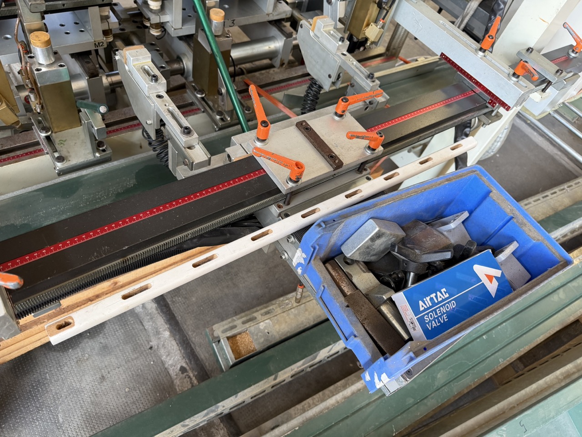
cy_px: 218
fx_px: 404
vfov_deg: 56.8
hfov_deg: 71.6
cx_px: 291
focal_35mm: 24
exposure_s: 1/82
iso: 200
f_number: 1.78
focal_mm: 6.76
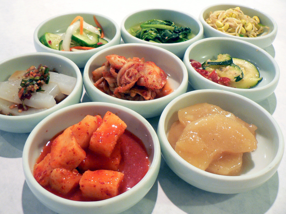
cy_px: 107
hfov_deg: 51.4
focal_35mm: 36
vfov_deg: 39.7
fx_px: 297
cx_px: 143
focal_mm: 6
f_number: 2.8
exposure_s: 1/4
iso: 200
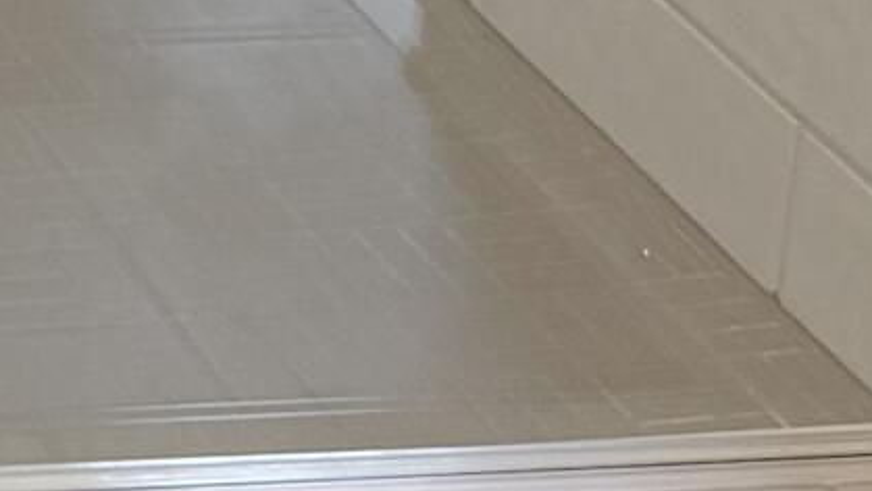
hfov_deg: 10.0
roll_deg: -2.1
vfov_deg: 5.6
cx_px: -1276
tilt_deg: -10.5
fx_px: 4325
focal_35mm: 187
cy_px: -1458
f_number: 1.78
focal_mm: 6.76
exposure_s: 1/120
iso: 50
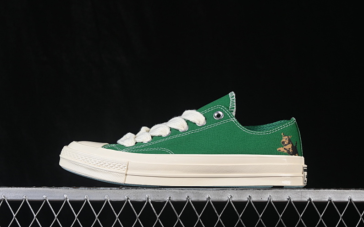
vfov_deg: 16.9
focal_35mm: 77
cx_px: 183
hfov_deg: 26.8
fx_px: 764
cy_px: 112
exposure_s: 1/80
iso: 160
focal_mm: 50
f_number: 8
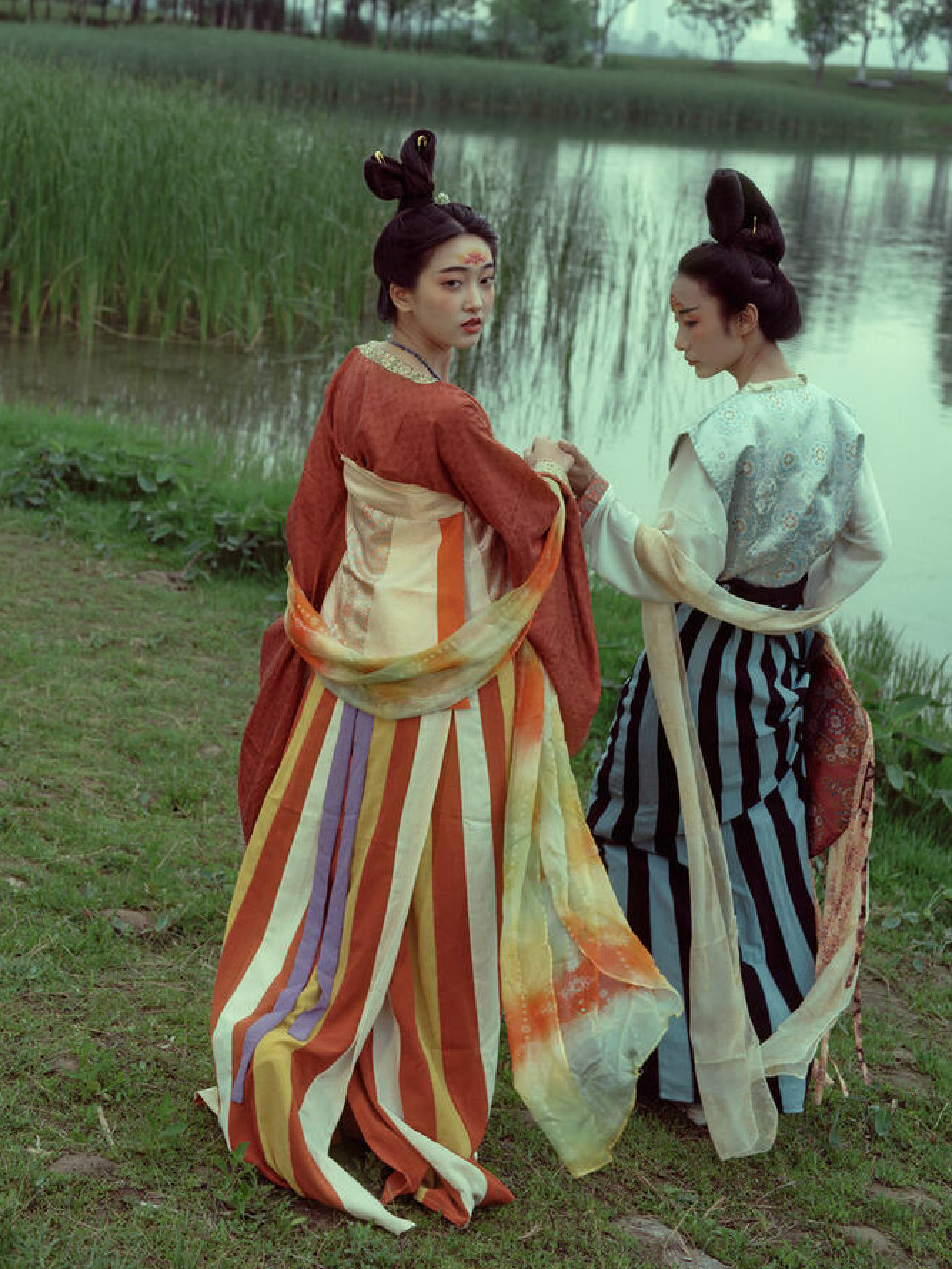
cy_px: 427
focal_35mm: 63
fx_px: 2310
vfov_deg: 30.5
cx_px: 390
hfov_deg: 23.3
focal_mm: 50
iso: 500
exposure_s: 1/250
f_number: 4.5
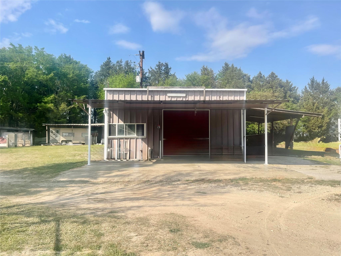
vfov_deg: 54.9
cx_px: 170
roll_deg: -0.7
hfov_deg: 69.4
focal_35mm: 25
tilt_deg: +1.7
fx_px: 246
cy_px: 128
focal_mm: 5.1
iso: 32
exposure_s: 1/3165
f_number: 1.6
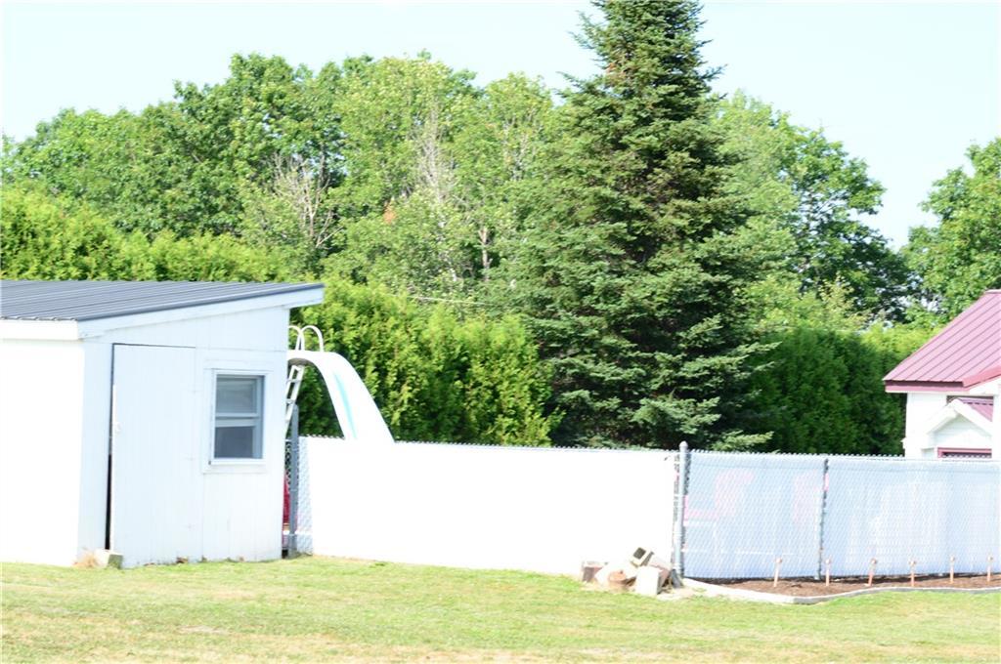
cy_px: 332
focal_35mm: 128
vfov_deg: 10.7
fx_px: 3541
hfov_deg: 16.1
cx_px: 500
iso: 200
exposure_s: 1/80
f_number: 13
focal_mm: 85
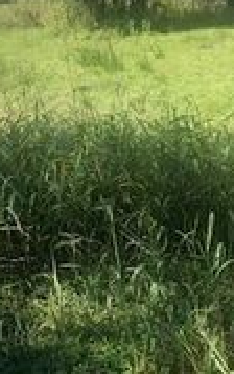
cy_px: 99
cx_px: -65
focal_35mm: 83
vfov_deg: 24.7
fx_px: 846
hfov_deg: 15.1
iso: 20
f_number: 1.8
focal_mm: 3.99
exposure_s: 1/750
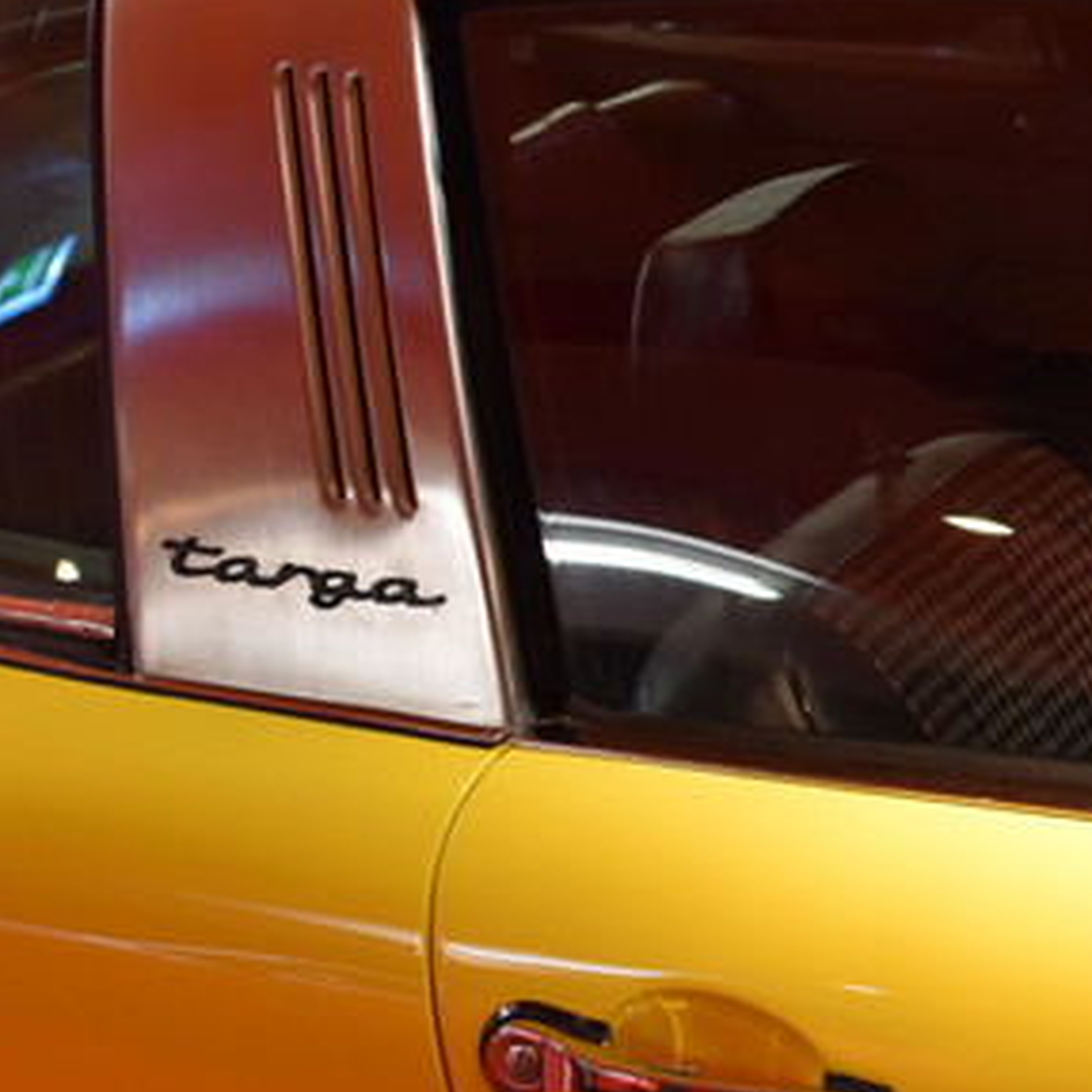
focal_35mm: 119
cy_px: 651
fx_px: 4252
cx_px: 1330
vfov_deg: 14.6
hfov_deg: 14.2
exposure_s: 1/60
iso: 800
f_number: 4
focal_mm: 35
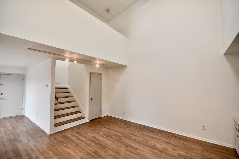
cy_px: 80
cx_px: 120
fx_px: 100
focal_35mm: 15
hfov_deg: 100.4
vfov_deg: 77.4
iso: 640
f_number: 7.1
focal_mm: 10
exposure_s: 1/50
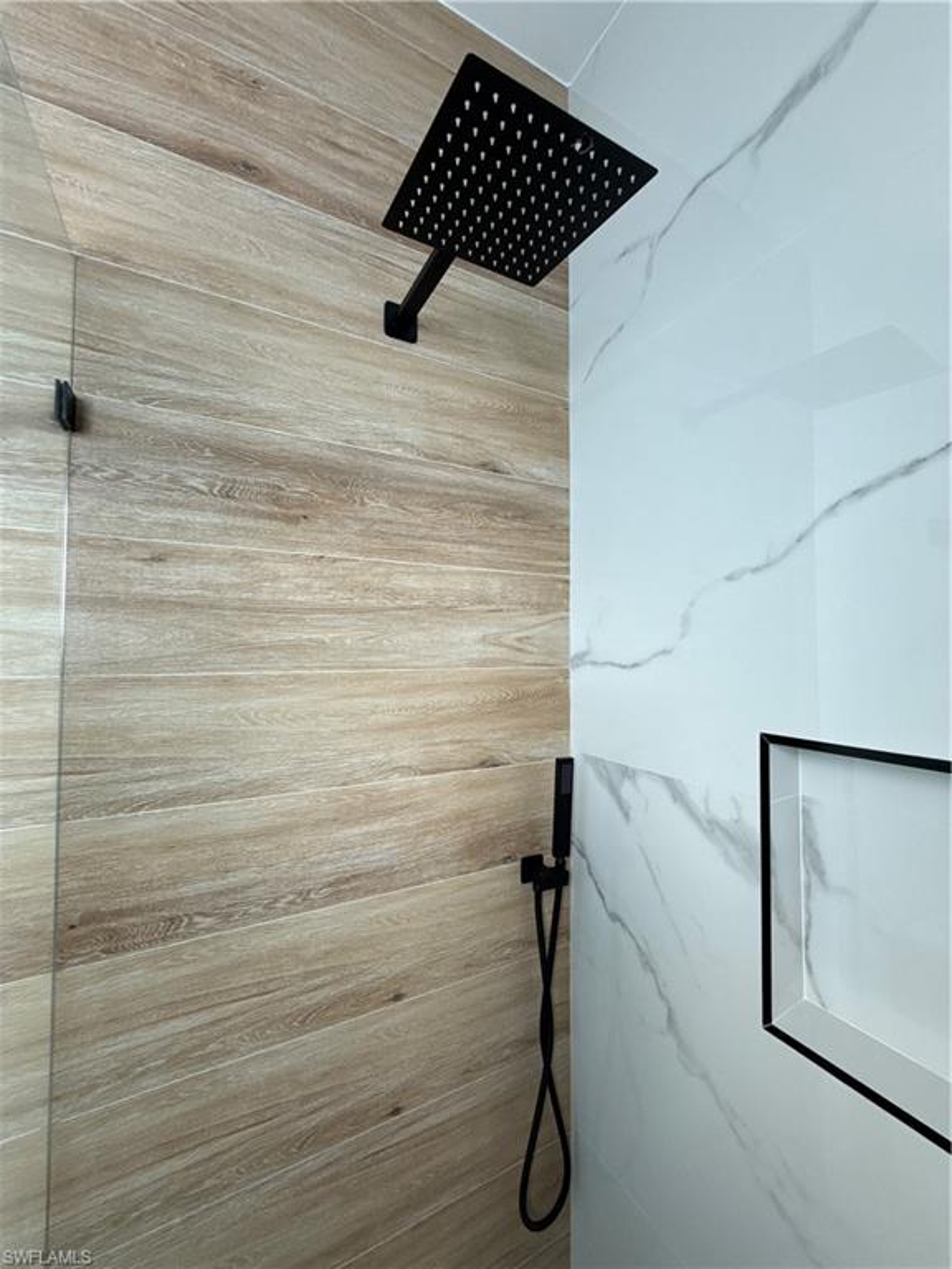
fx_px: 513
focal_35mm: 14
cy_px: 634
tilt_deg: +2.1
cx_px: 476
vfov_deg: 102.1
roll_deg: -1.3
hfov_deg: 85.7
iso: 80
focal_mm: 2.22
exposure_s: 1/99
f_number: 2.2
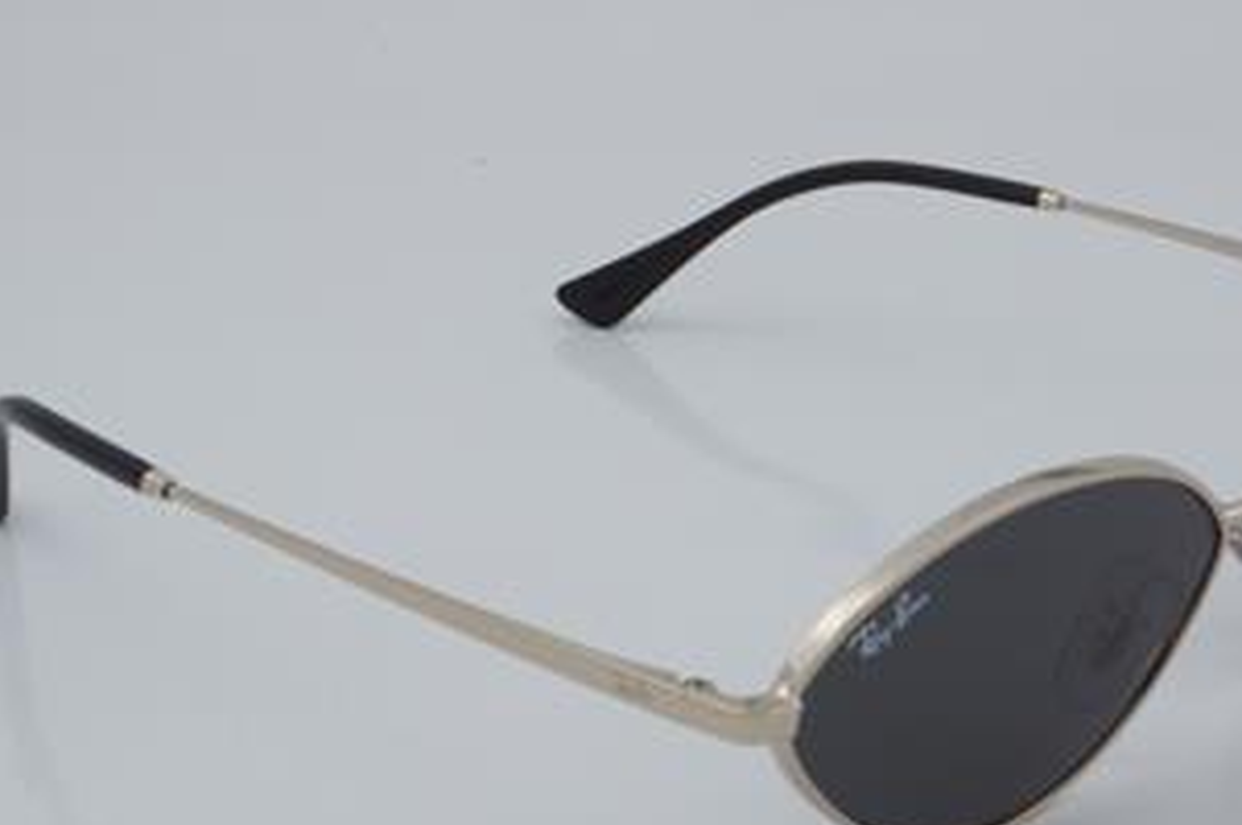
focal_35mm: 90
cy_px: 470
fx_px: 3090
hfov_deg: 22.7
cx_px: 784
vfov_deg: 15.2
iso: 100
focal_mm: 45
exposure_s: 1/4
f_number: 32
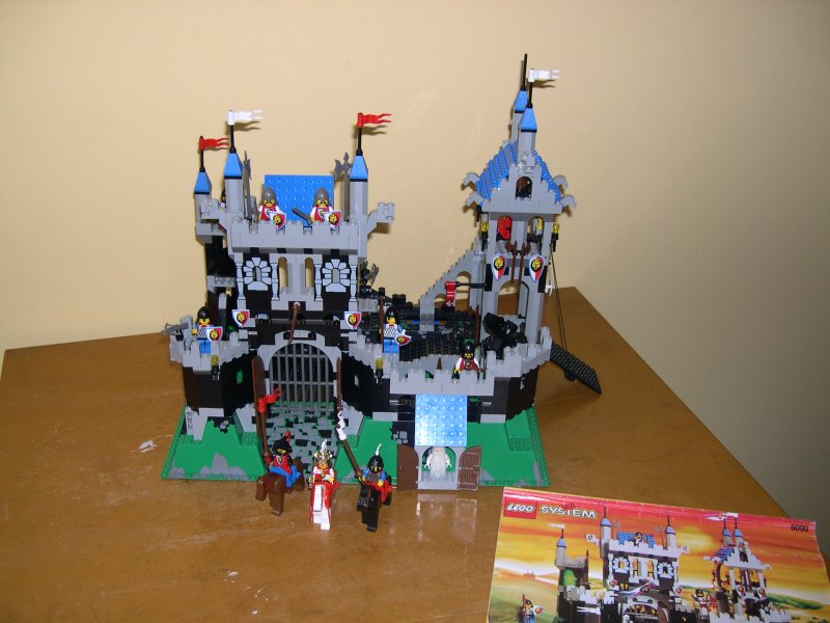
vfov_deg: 37.7
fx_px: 911
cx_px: 415
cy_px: 312
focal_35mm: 38
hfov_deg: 49.0
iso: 100
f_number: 2.8
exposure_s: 1/60
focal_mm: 8
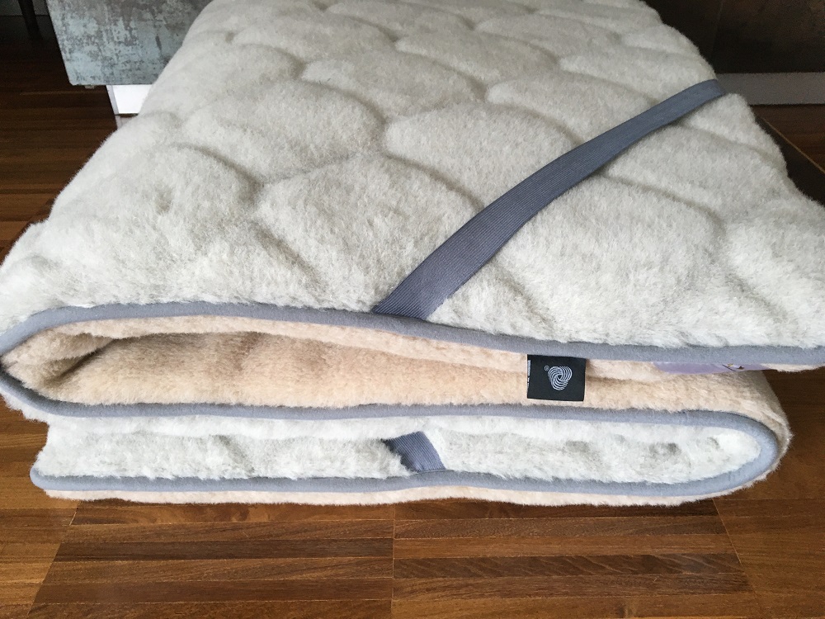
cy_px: 310
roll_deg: +0.6
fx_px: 691
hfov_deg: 61.7
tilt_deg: -34.8
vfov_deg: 48.2
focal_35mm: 29
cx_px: 412
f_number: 2.2
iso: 50
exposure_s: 1/33
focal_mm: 4.15
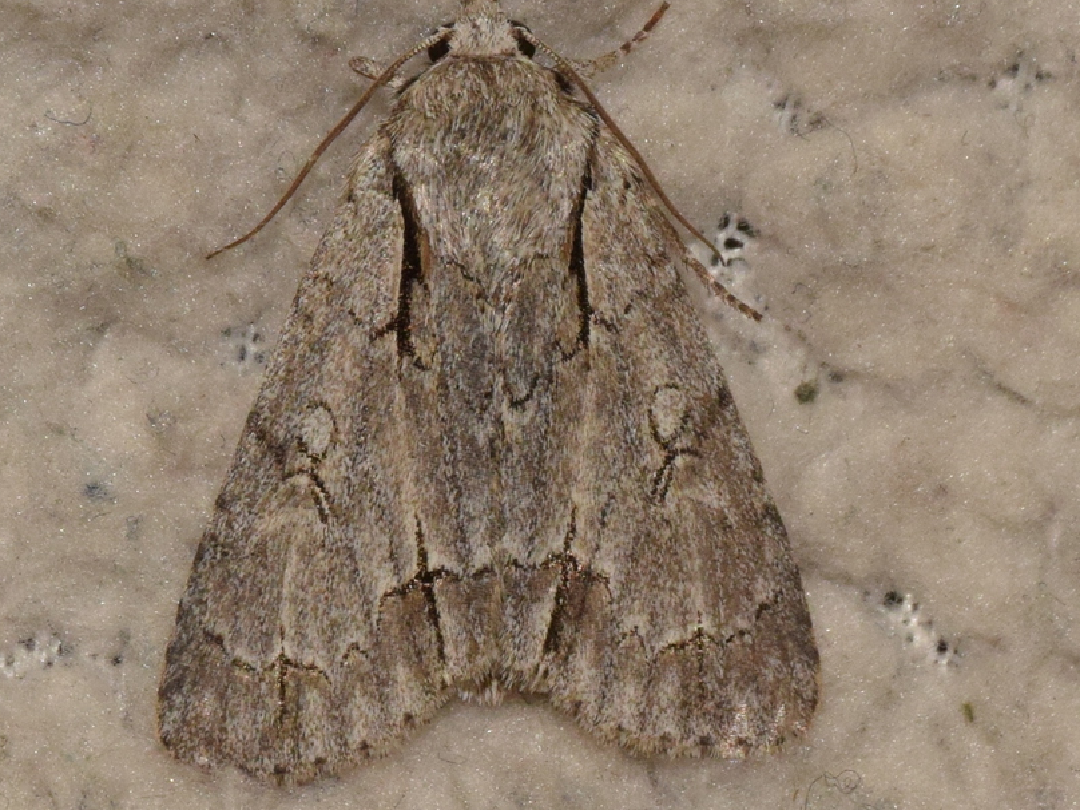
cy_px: 394
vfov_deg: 6.2
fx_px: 7488
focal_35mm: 240
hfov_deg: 8.2
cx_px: 483
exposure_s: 1/200
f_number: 14
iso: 1000
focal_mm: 140
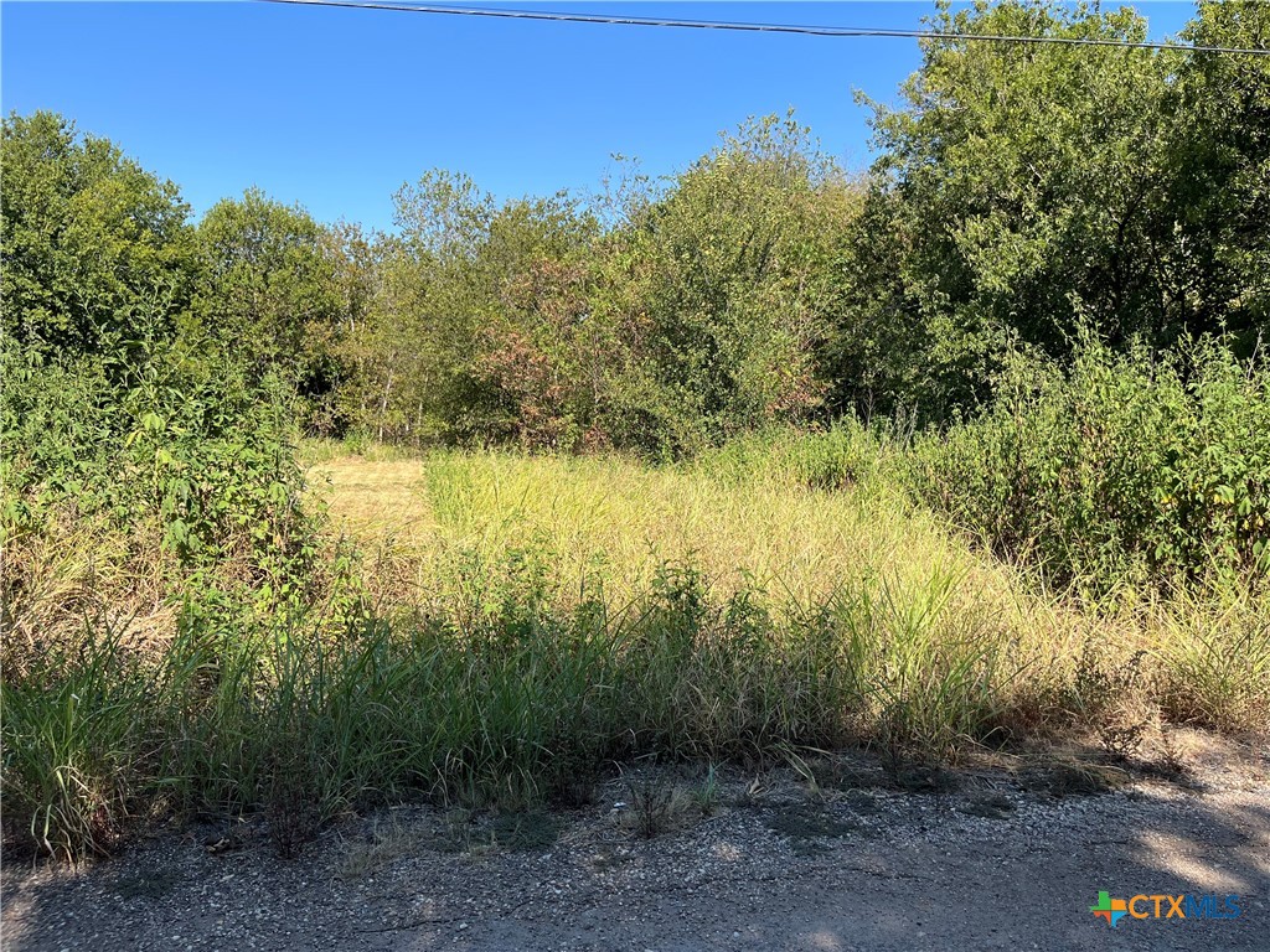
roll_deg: +0.3
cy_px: 476
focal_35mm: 26
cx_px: 635
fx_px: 954
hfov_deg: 67.3
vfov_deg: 53.1
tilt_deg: -4.8
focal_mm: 5.1
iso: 50
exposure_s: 1/1862
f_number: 1.6
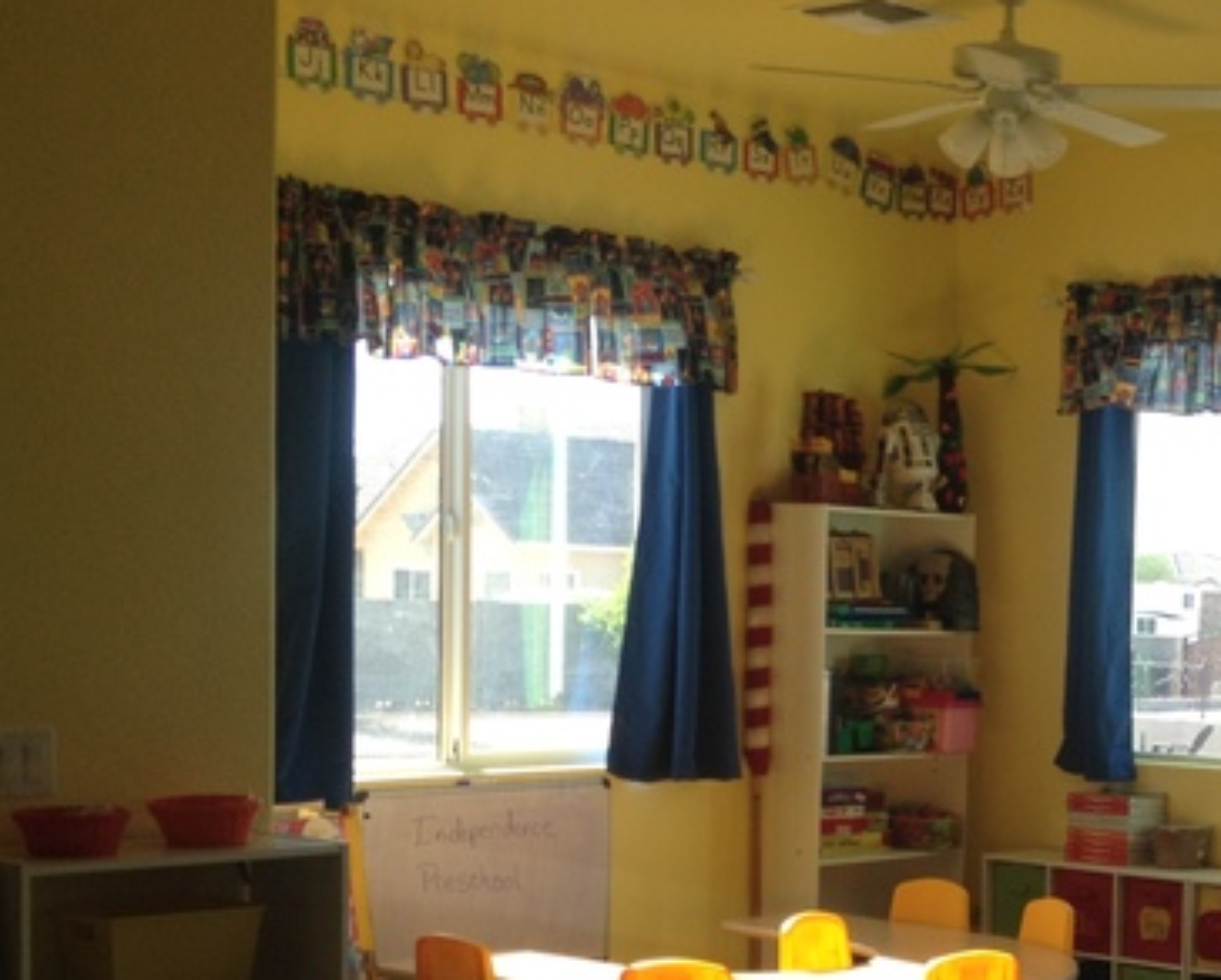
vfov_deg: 20.2
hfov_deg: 24.2
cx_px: 1221
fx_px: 2713
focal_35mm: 75
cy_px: 809
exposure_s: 1/161
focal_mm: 4.28
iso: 64
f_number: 2.4
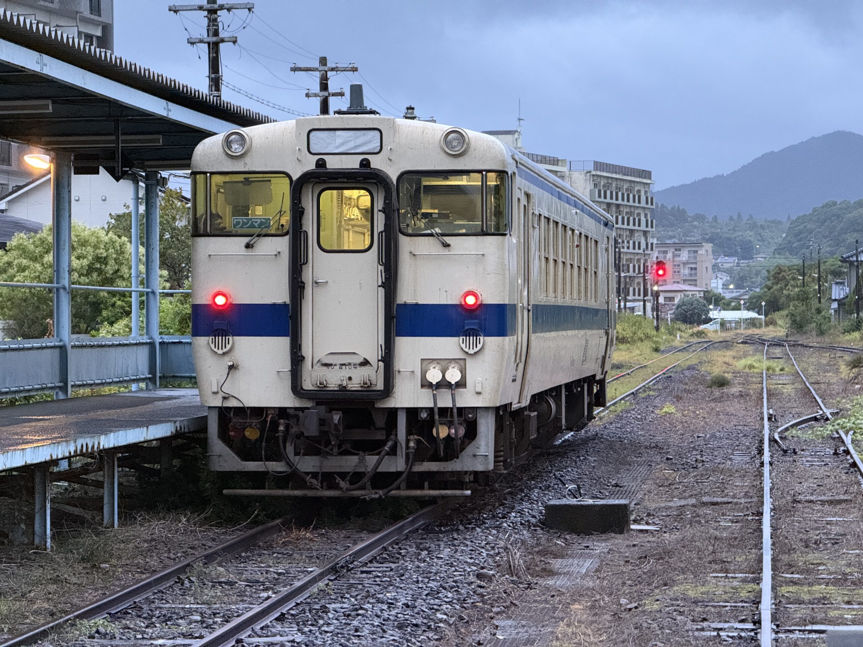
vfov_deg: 12.3
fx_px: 2992
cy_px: 324
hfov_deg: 16.4
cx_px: 432
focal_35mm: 120
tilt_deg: -0.5
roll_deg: +0.2
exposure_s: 1/40
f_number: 2.8
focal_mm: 15.66
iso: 500
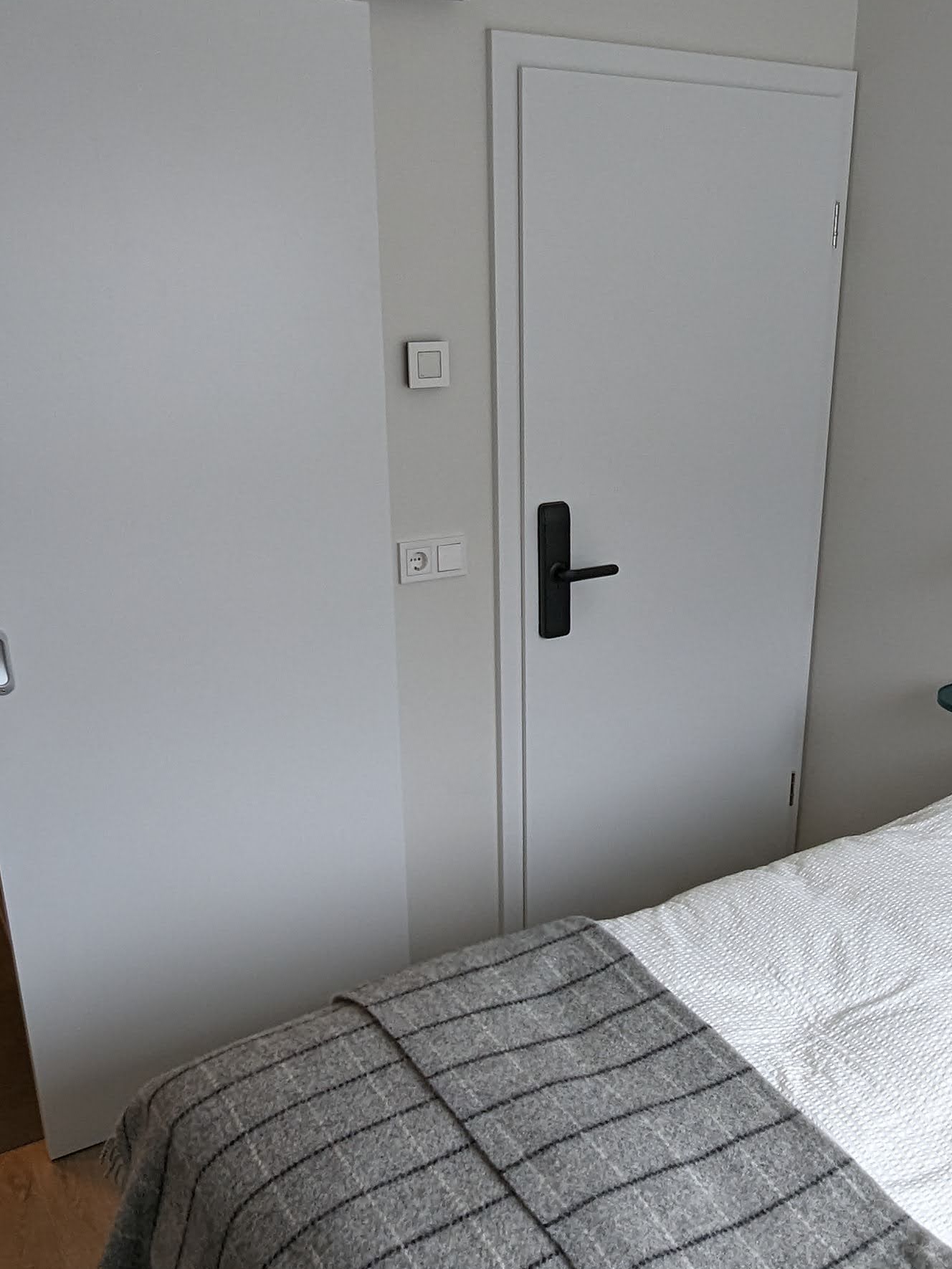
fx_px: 1100
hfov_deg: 46.5
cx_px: 579
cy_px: 704
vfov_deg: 59.8
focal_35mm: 30
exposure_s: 1/30.6
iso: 47
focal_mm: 1.95
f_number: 2.2
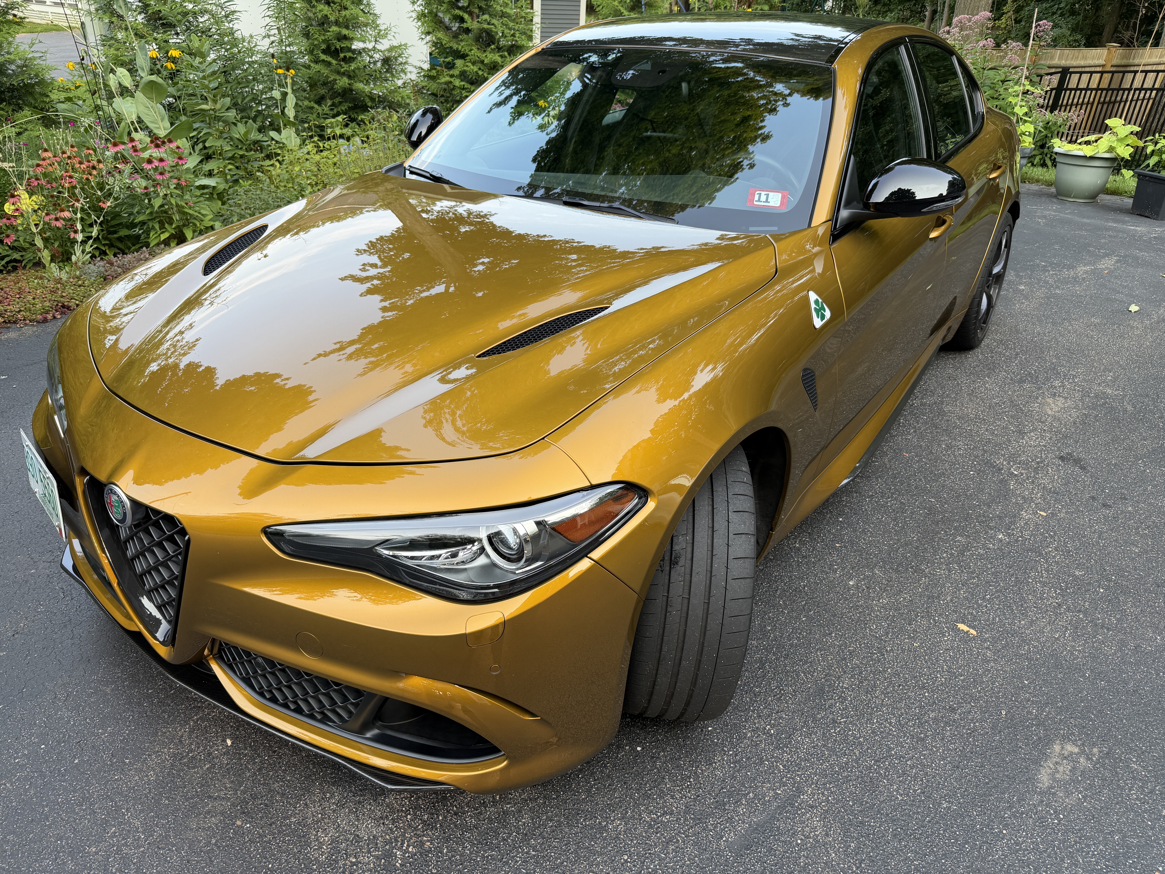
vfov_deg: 56.8
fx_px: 808
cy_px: 437
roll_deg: -3.4
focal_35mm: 24
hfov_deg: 71.6
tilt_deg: -29.8
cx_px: 582
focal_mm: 6.76
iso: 64
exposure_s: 1/187
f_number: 1.78
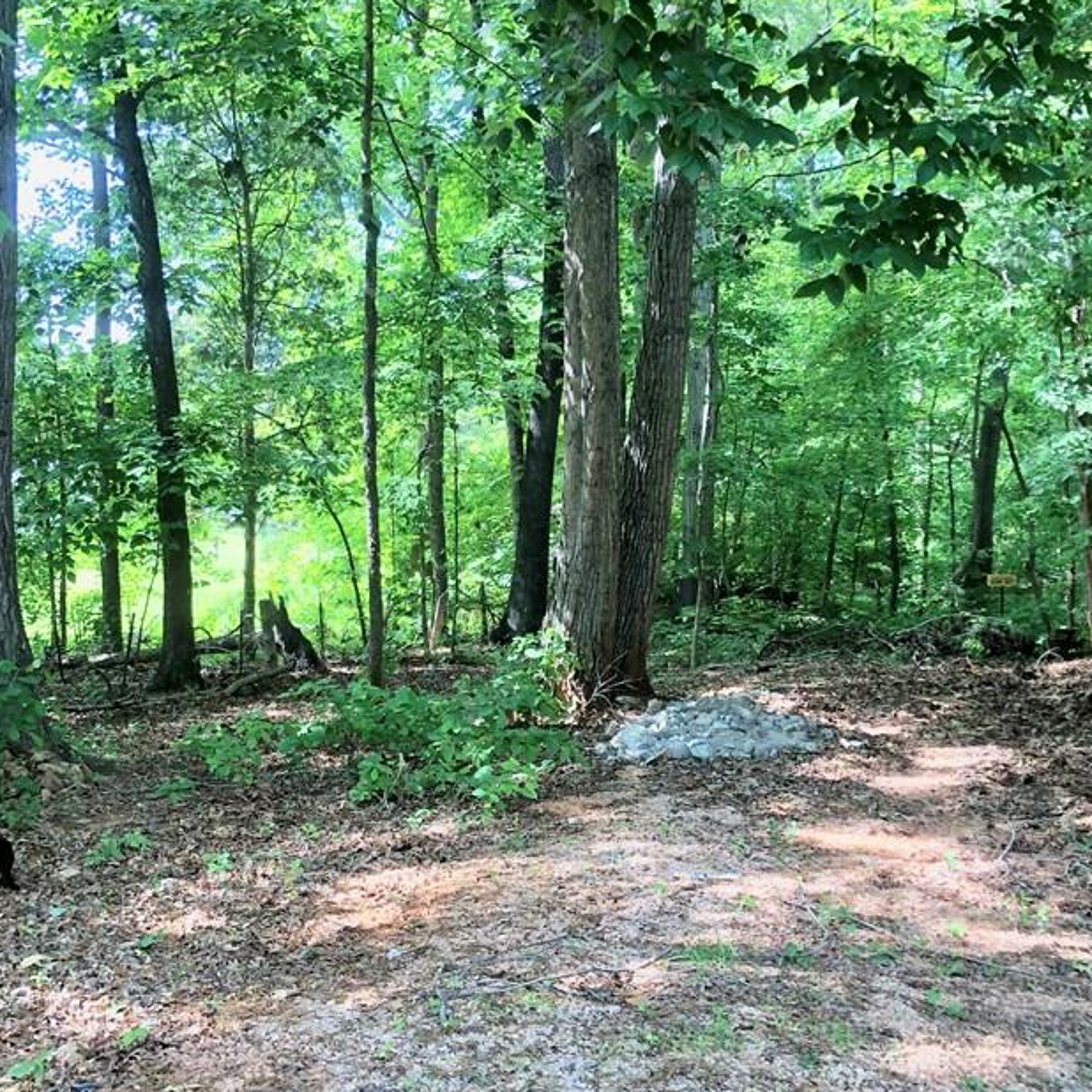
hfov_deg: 40.9
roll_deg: -1.0
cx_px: 527
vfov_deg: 40.9
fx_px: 1463
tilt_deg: -2.7
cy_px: 504
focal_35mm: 41
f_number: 1.8
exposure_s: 1/120
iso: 40
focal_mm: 3.99
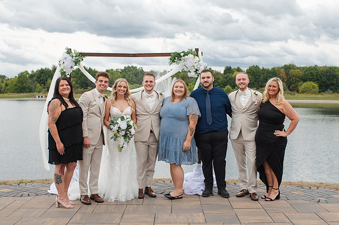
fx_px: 406
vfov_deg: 30.9
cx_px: 175
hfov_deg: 45.3
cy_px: 139
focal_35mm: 43
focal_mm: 35
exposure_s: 1/800
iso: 125
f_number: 3.5
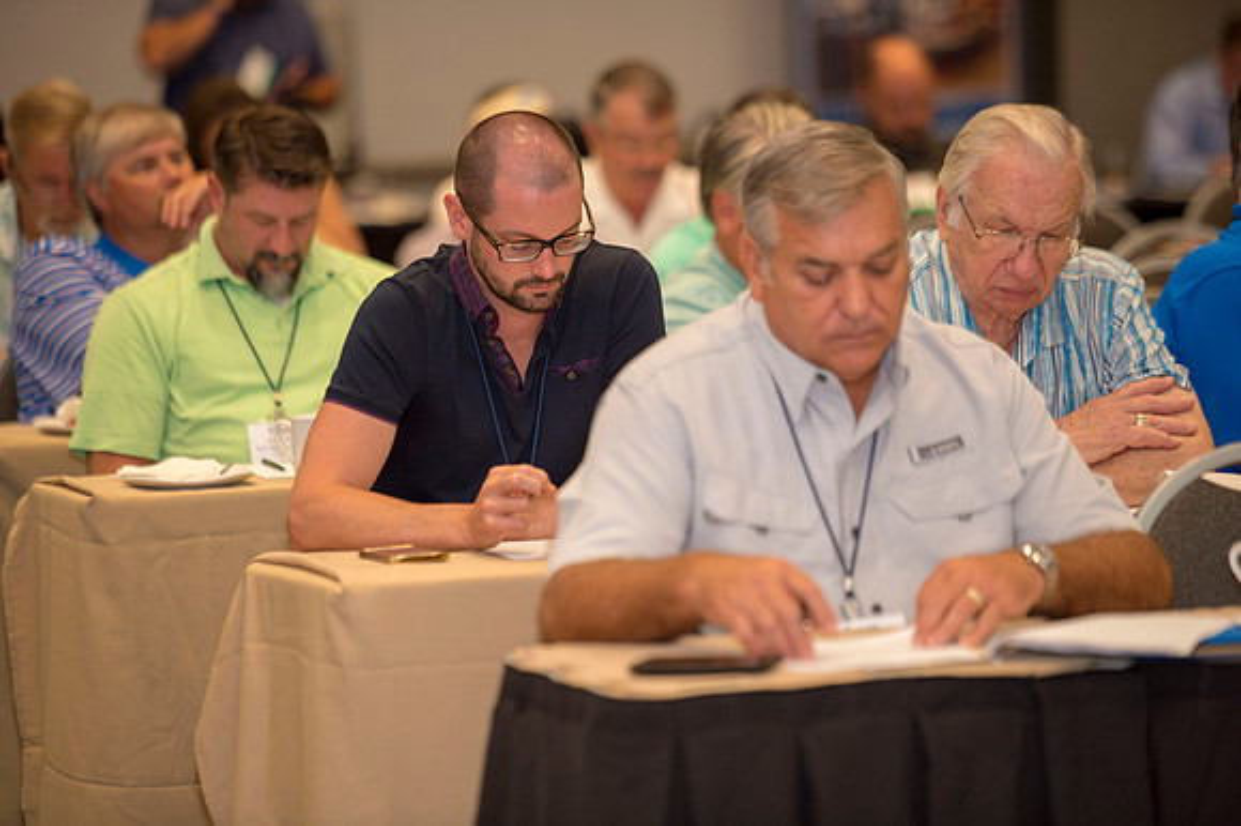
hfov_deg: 11.4
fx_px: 6201
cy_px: 413
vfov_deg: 7.6
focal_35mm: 180
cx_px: 620
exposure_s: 1/320
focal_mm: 180
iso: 1250
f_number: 2.8
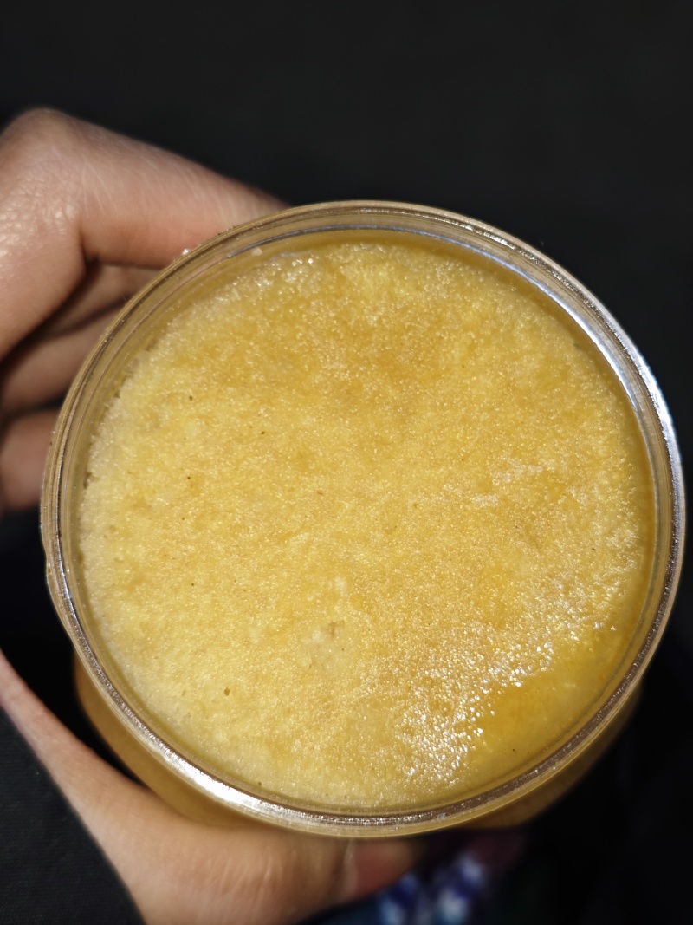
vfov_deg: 38.9
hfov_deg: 29.7
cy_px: 462
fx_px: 1308
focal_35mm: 49
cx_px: 346
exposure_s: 1/100
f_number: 1.6
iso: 320
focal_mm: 6.55
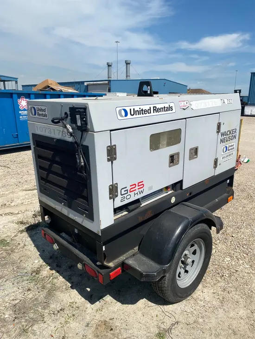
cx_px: 128
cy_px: 170
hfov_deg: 53.1
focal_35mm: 26
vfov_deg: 67.3
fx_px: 255
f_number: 1.8
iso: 32
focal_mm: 4.25
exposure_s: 1/5025
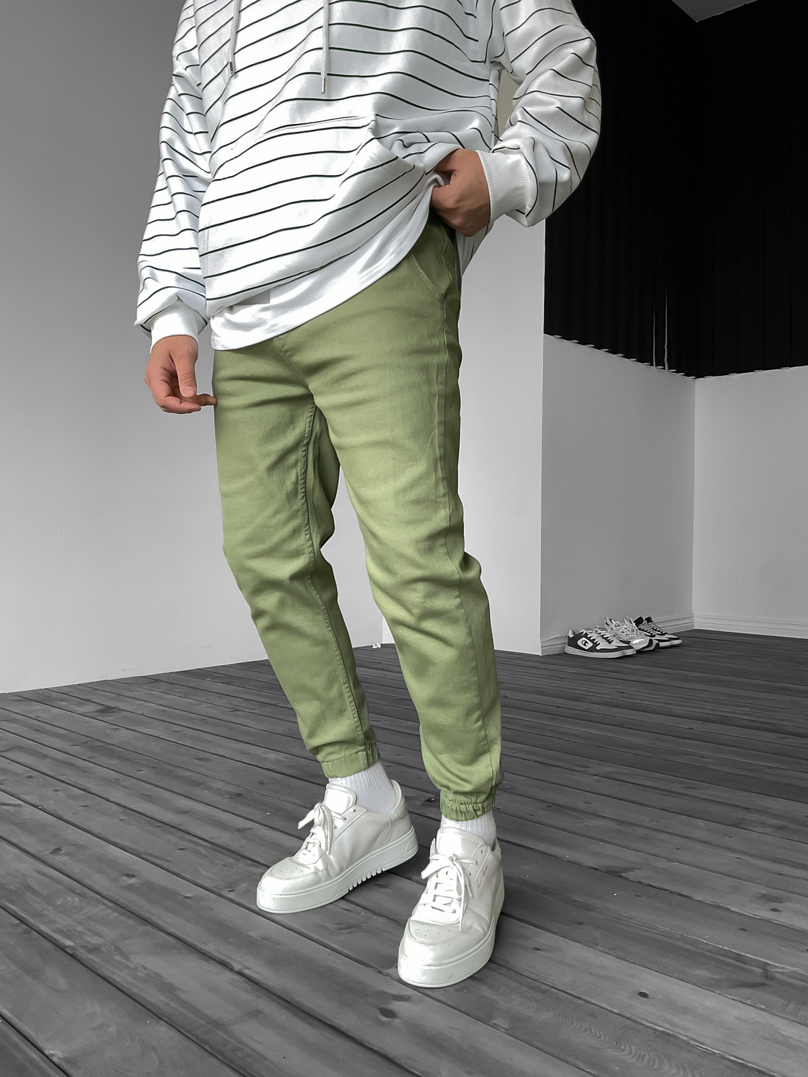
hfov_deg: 48.2
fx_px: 903
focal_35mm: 29
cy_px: 538
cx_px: 404
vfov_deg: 61.7
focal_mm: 3
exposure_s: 1/70
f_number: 1.8
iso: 64
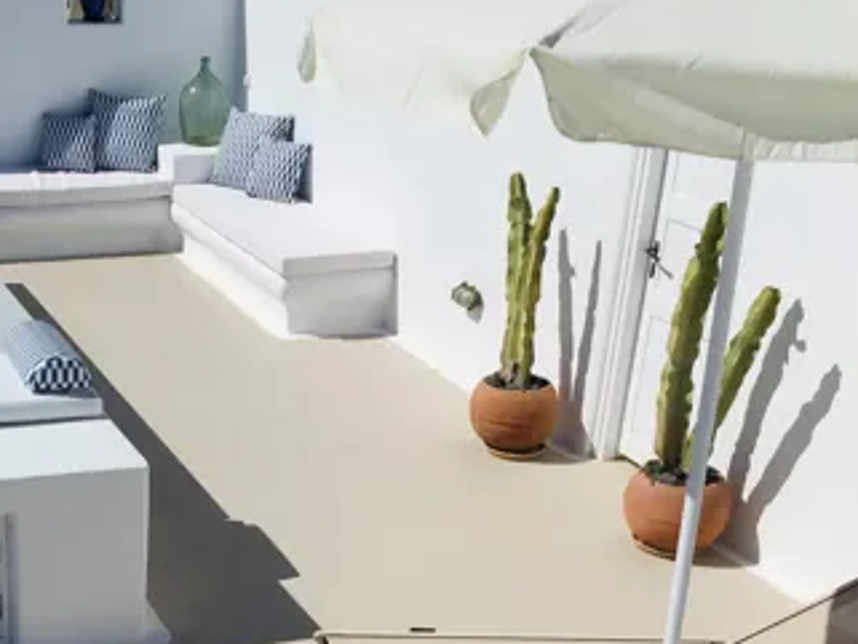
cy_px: 553
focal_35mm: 58
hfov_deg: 32.2
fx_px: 1438
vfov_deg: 24.7
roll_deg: -0.5
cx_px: 158
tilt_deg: -26.1
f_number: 2.4
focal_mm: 3.3
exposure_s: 1/5848
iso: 25
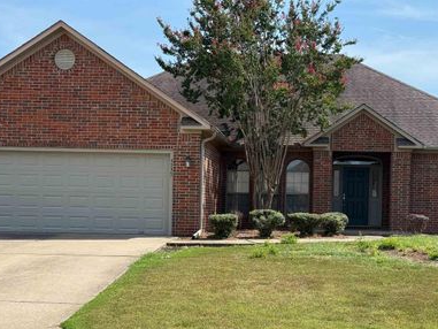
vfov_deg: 23.2
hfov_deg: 30.7
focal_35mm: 63
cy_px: 215
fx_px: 797
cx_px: 256
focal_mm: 6.76
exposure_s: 1/4098
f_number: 1.78
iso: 80
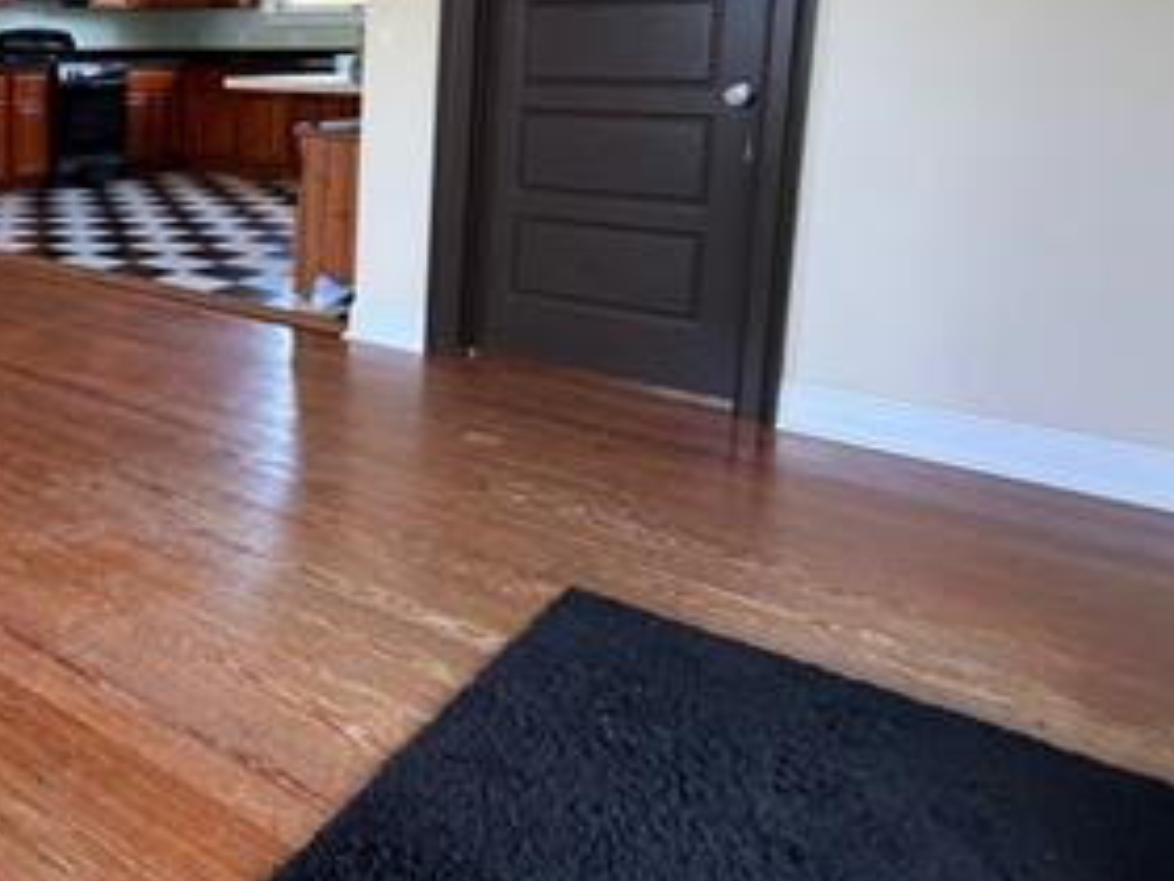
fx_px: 1085
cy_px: 189
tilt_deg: -7.6
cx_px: 38
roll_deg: +0.8
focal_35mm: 32
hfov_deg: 48.3
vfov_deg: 42.4
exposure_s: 1/110
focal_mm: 2.22
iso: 320
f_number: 2.2
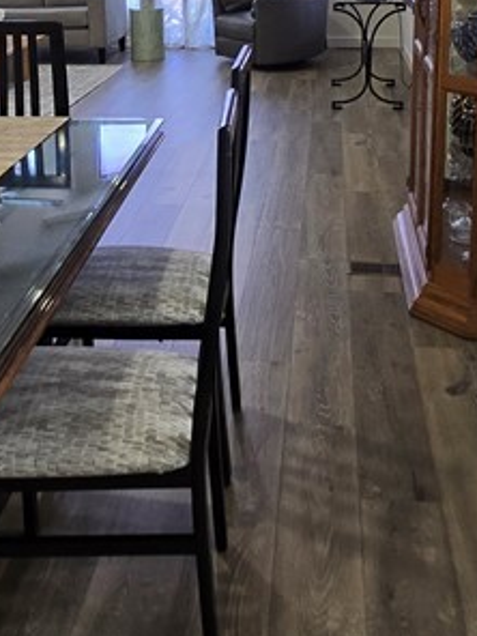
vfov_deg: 39.4
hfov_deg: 32.2
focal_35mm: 45
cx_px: 226
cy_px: 80
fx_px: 827
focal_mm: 2.2
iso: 125
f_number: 2.2
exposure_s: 1/60
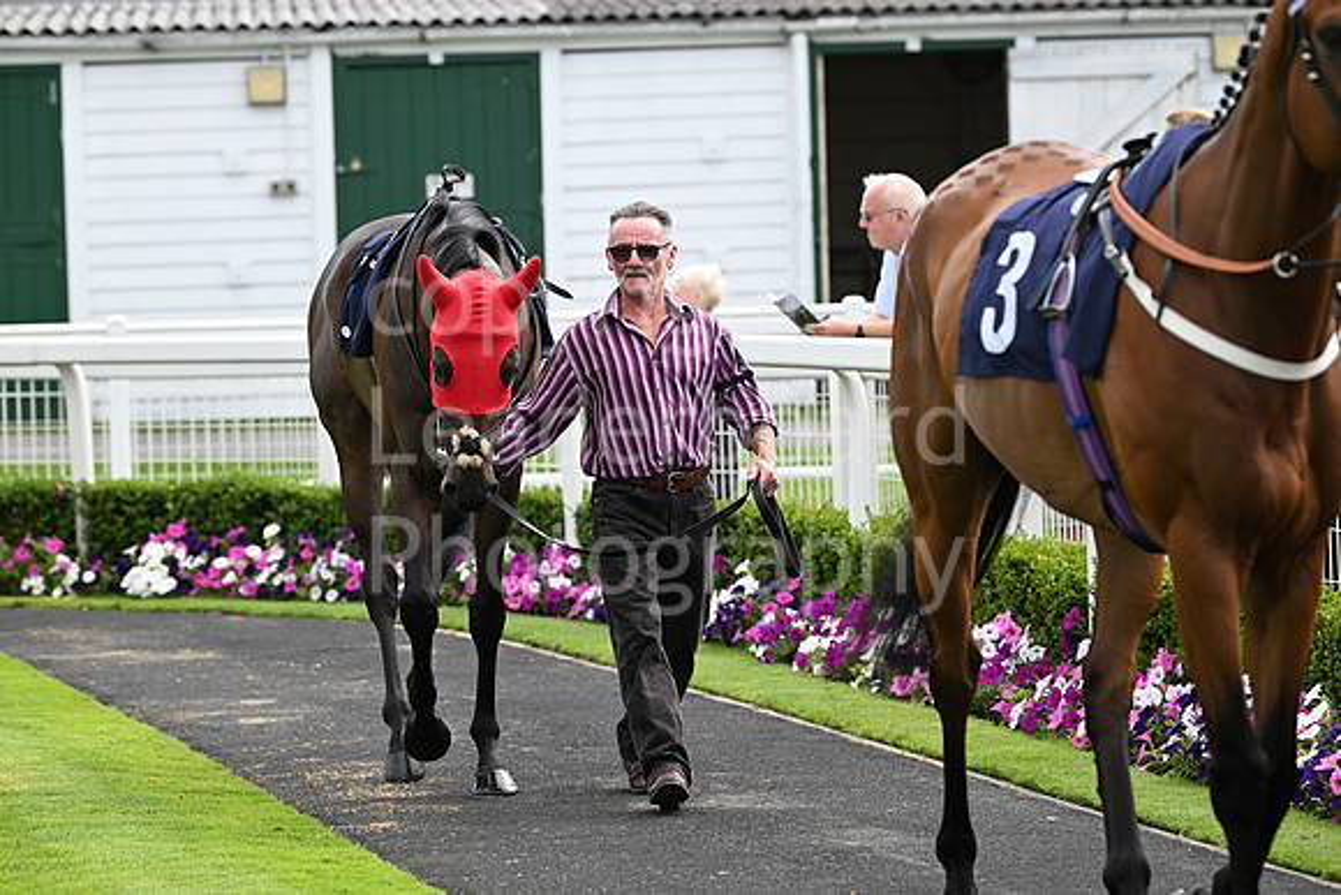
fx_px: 5961
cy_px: 448
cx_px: 670
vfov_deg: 8.6
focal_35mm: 160
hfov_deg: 12.8
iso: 500
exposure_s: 1/1250
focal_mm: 160
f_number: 5
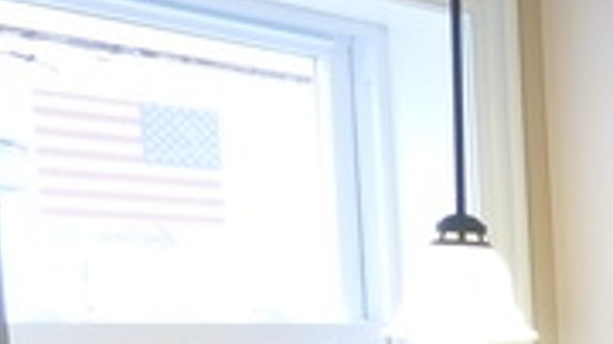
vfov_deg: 12.4
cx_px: 1069
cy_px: 494
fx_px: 1511
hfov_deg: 18.5
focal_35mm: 93
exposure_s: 1/13
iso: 400
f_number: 3.3
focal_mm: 4.3
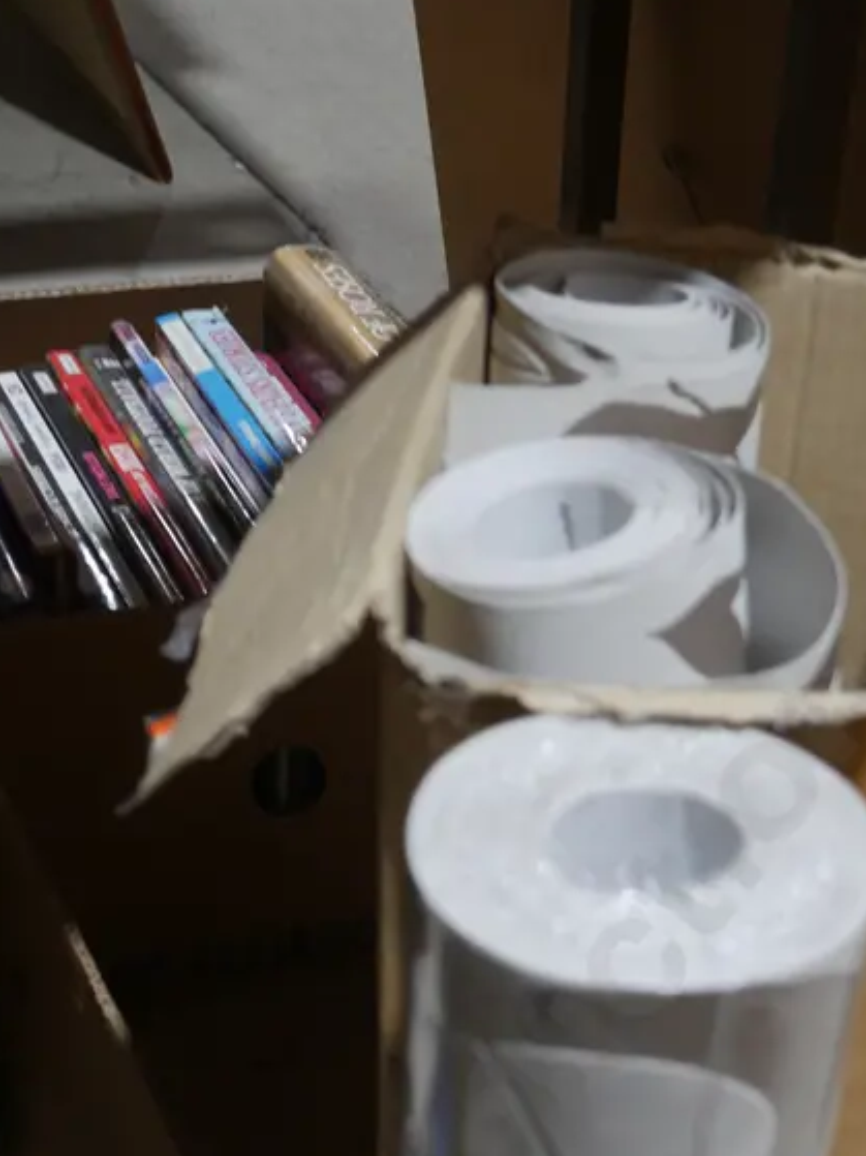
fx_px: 2202
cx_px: 582
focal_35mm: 66
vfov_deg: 28.3
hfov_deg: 22.2
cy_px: 1036
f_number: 4
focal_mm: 18
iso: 320
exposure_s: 1/60
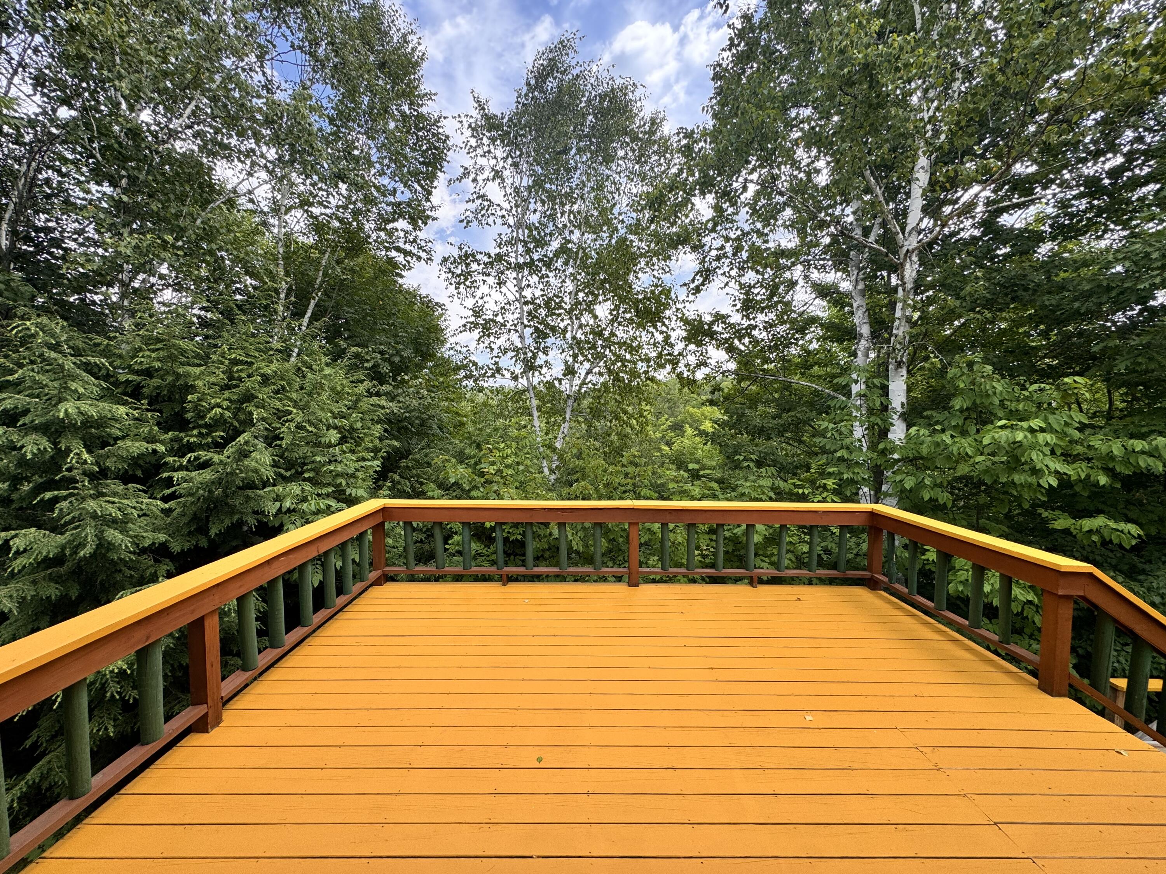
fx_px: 472
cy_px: 437
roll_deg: -0.9
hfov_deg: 102.1
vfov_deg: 85.7
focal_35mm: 14
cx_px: 583
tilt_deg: -3.4
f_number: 2.2
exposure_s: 1/443
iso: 40
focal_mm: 2.22
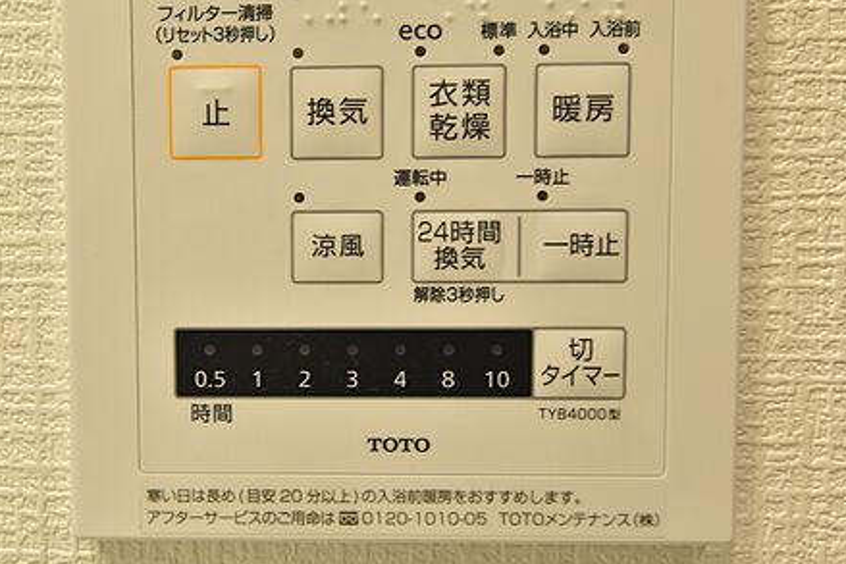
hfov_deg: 47.2
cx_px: 353
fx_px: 964
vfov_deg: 32.6
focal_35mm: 41
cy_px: 245
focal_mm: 20
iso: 1600
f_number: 11
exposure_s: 1/30
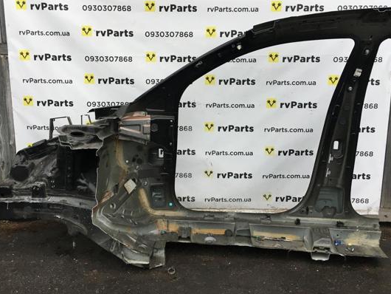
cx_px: 190
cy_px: 129
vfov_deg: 40.7
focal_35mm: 35
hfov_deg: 52.6
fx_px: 396
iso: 40
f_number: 2.2
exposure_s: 1/33
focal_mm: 4.15
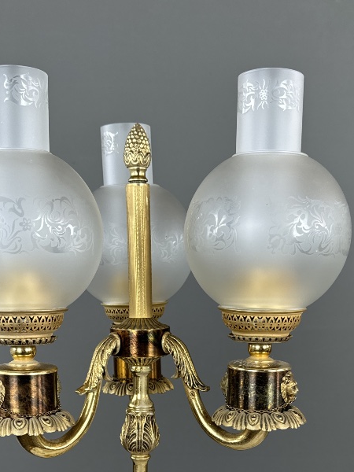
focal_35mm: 48
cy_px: 371
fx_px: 654
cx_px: 172
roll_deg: -0.3
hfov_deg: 30.3
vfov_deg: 38.3
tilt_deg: -9.2
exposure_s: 1/132
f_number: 1.78
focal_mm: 6.76
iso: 50
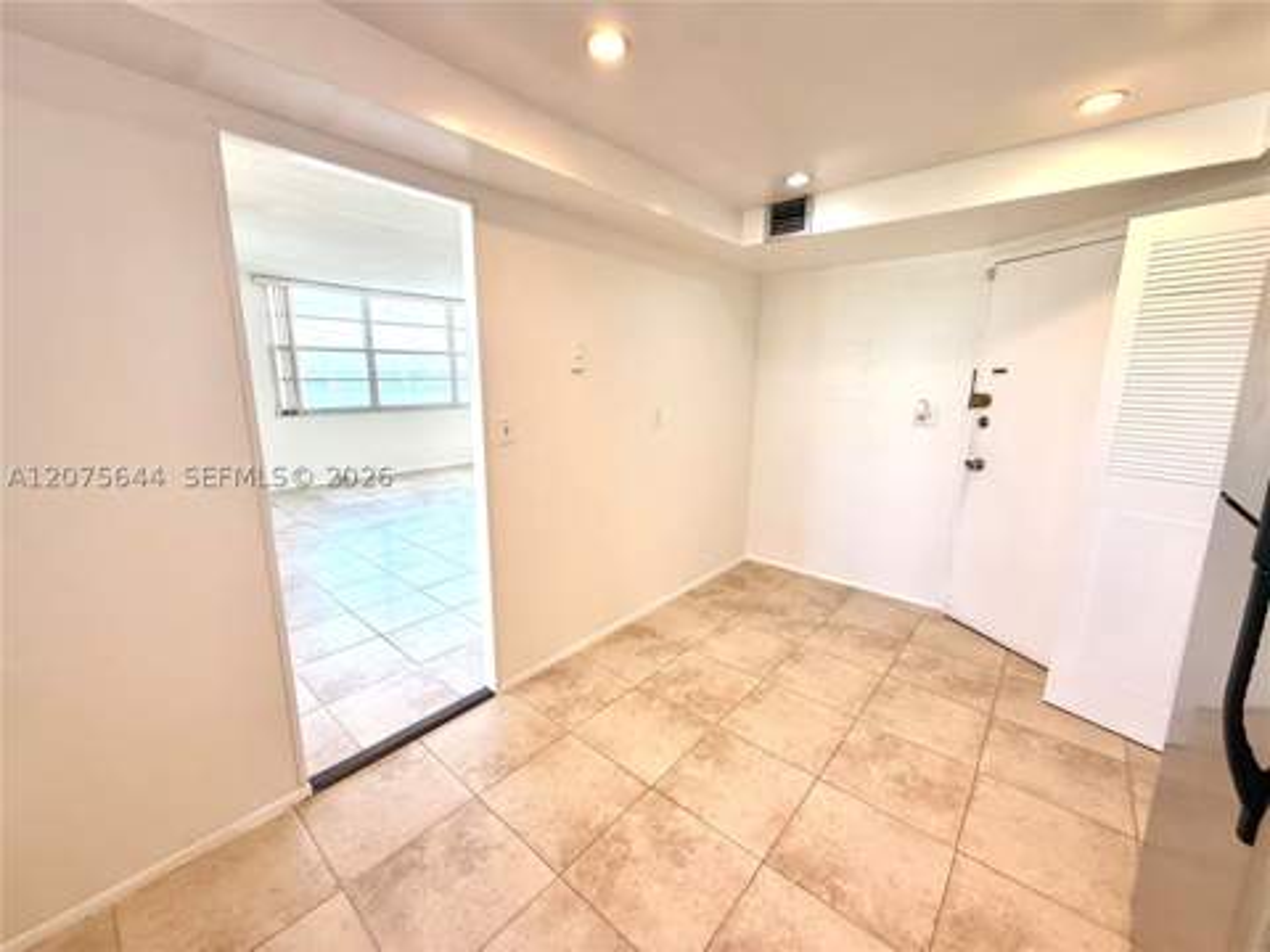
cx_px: 635
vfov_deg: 85.7
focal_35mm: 14
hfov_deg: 102.1
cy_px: 476
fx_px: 514
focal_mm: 2.22
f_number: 2.2
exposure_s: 1/120
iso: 64
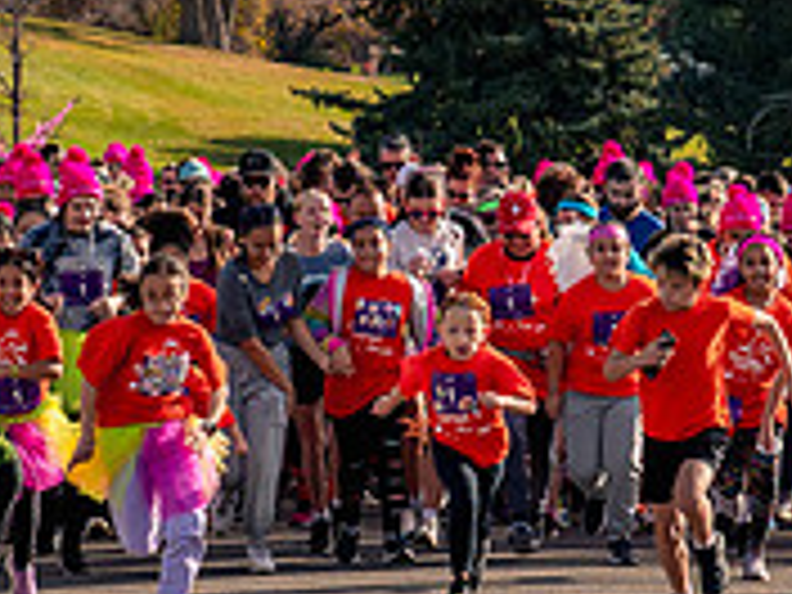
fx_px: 8534
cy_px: 305
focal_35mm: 373
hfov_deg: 5.3
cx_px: 465
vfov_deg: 4.0
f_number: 10
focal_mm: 98
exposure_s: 1/1000
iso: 800
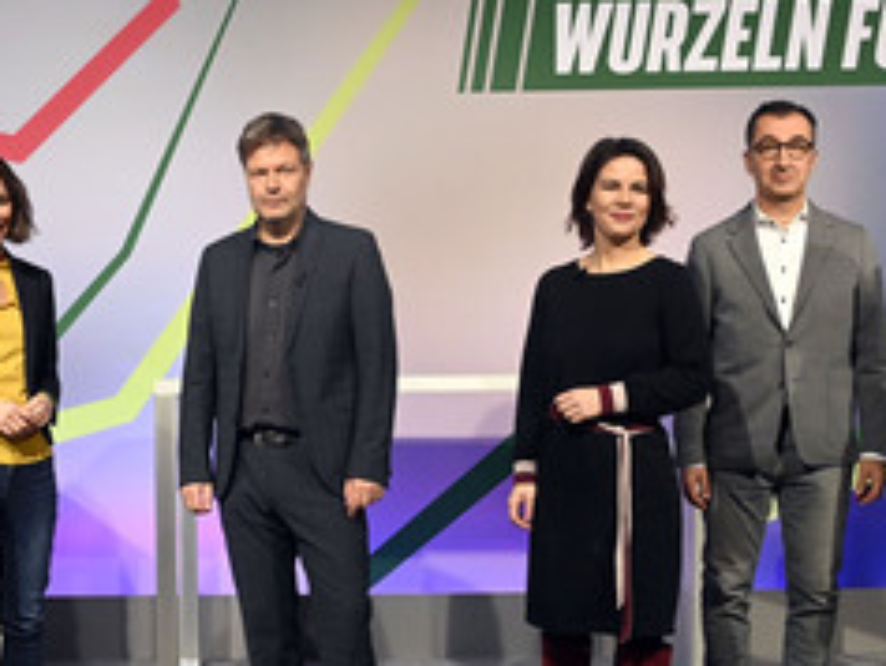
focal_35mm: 53
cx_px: 331
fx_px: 1357
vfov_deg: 27.4
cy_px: 430
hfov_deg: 35.9
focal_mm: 29
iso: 8000
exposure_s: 1/400
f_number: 6.3
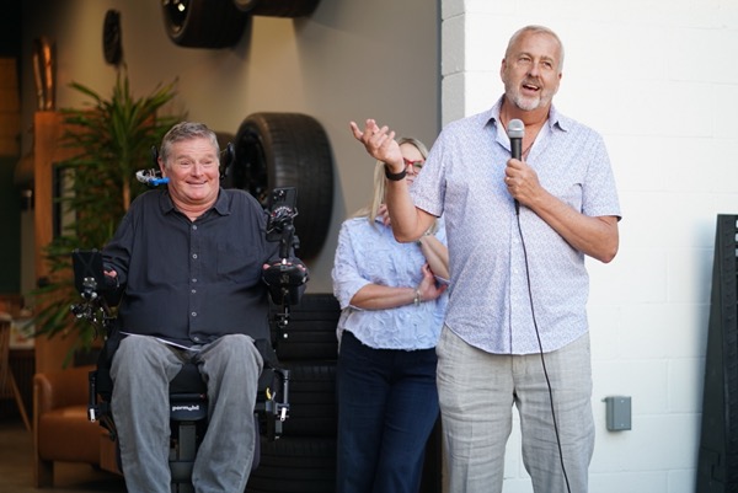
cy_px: 246
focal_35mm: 85
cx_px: 369
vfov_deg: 16.1
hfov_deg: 23.9
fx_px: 1744
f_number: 1.8
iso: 500
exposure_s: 1/320
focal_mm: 85
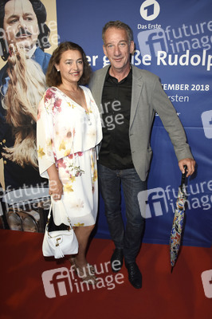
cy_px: 160
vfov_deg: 67.4
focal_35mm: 27
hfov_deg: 47.9
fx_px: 239
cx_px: 106
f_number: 6.3
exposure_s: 1/160
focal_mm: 18
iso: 640
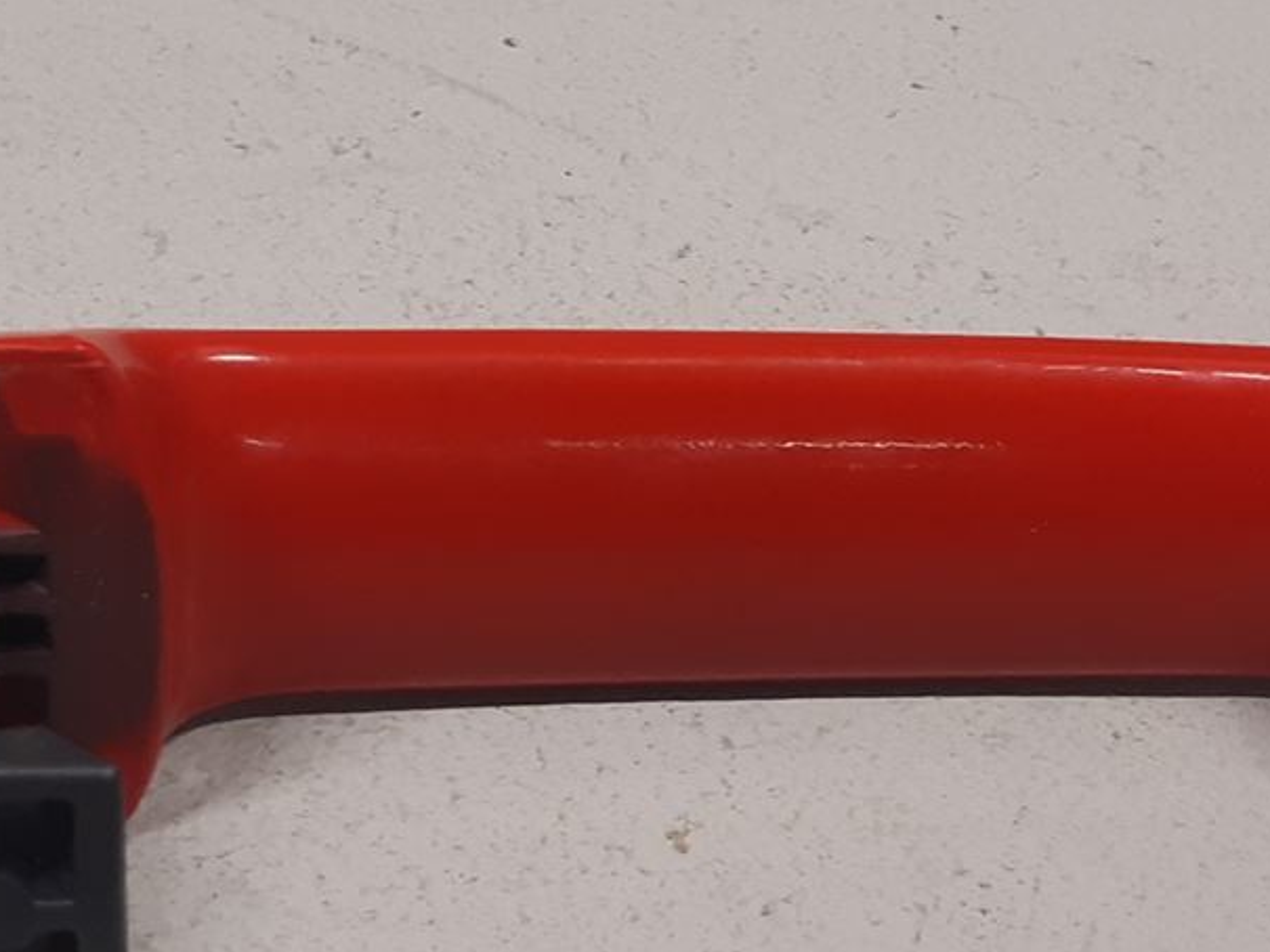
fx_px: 3229
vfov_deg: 16.8
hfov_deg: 22.2
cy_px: 535
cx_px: 678
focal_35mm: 88
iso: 125
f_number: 1.7
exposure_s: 1/50
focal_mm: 3.93
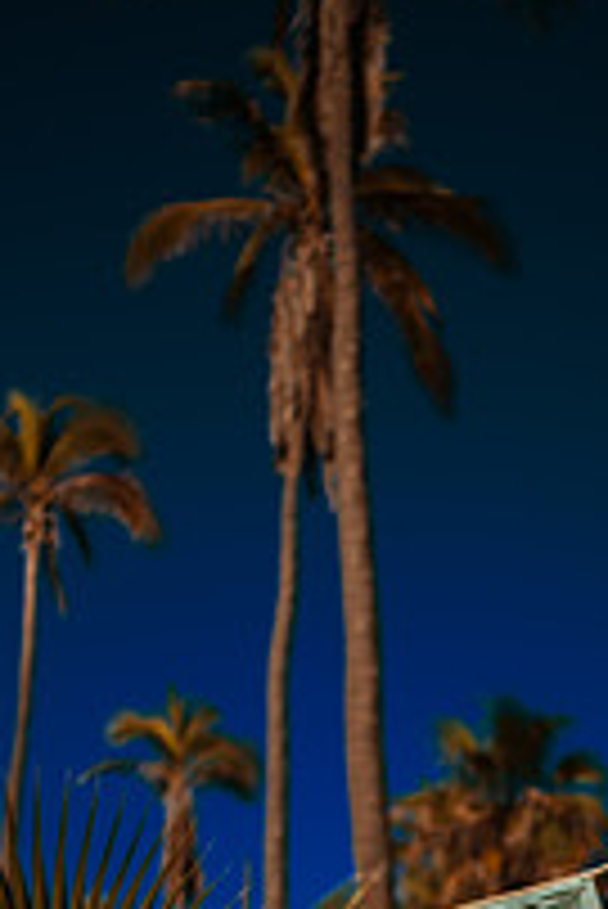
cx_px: 441
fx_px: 1972
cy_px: 914
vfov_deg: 24.7
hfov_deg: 17.4
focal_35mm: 78
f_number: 1.8
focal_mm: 35
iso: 50
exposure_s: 1/5000
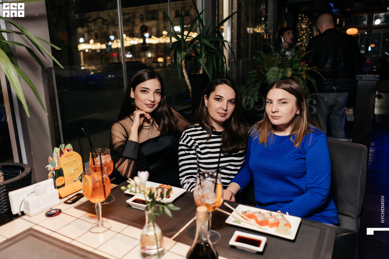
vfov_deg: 46.4
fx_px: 302
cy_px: 130
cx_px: 194
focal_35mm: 28
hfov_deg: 65.5
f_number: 2.2
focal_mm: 28
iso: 1000
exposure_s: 1/125
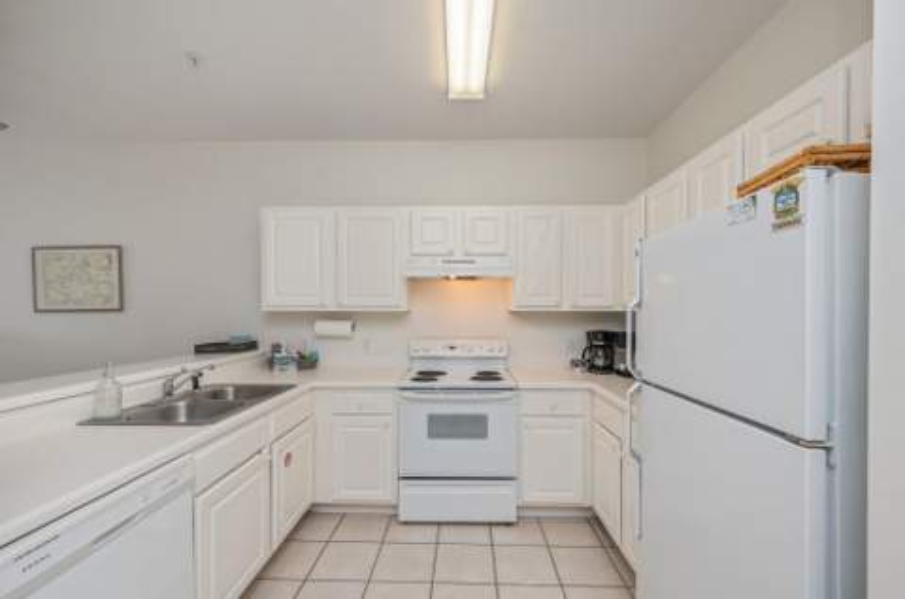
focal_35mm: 15
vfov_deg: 77.1
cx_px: 452
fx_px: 376
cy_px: 300
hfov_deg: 100.5
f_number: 9
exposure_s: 1/30
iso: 160
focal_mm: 15
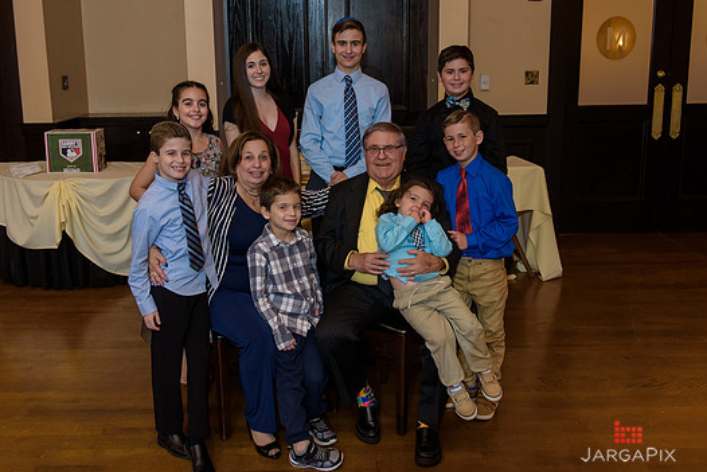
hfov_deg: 51.8
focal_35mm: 37
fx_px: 727
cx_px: 321
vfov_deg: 35.9
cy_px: 200
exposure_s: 1/125
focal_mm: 29
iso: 1600
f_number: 3.2
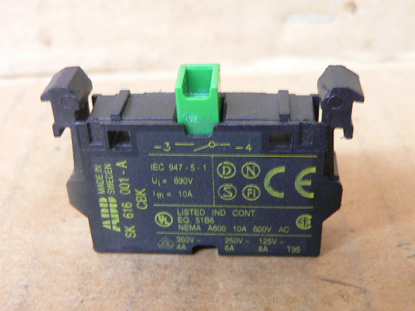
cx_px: 208
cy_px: 156
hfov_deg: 37.5
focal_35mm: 51
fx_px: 611
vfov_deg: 28.6
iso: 200
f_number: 2.8
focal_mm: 6.7
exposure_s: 1/5
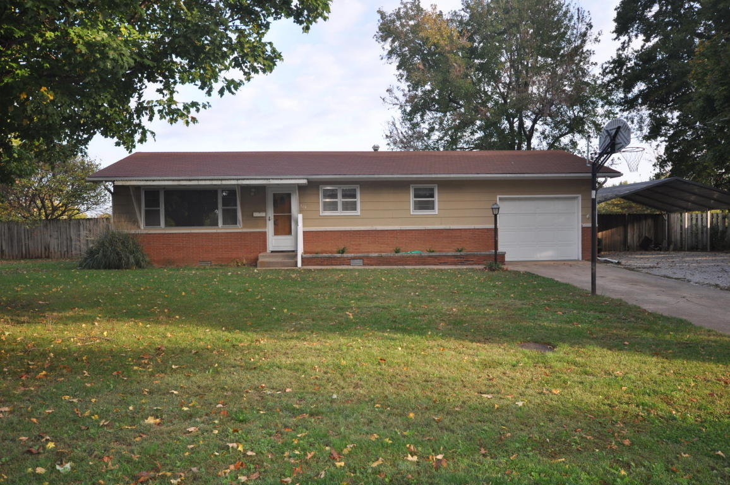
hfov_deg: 62.0
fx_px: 608
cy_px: 242
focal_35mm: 30
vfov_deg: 43.5
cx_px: 365
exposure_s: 1/200
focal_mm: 20
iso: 360
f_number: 5.6
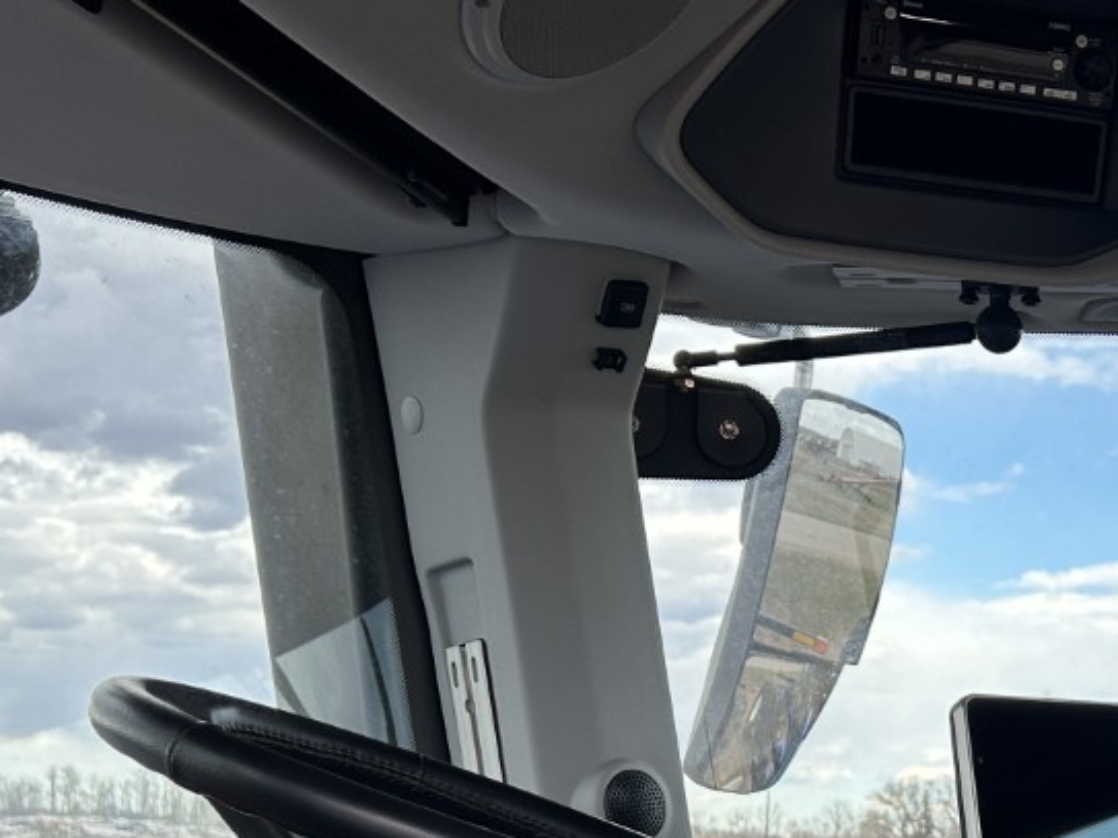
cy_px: 943
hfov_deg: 26.6
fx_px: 2228
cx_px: 1124
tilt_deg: -2.9
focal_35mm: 69
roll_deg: -1.1
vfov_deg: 20.2
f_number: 1.5
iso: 50
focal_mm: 5.7
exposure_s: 1/769
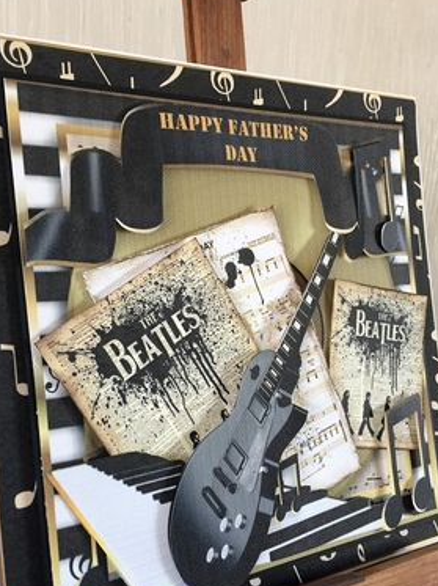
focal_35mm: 35
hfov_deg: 40.6
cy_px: 333
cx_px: 210
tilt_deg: -12.6
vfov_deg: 52.5
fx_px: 591
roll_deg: -2.8
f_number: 2.2
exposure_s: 1/33
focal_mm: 4.15
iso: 160
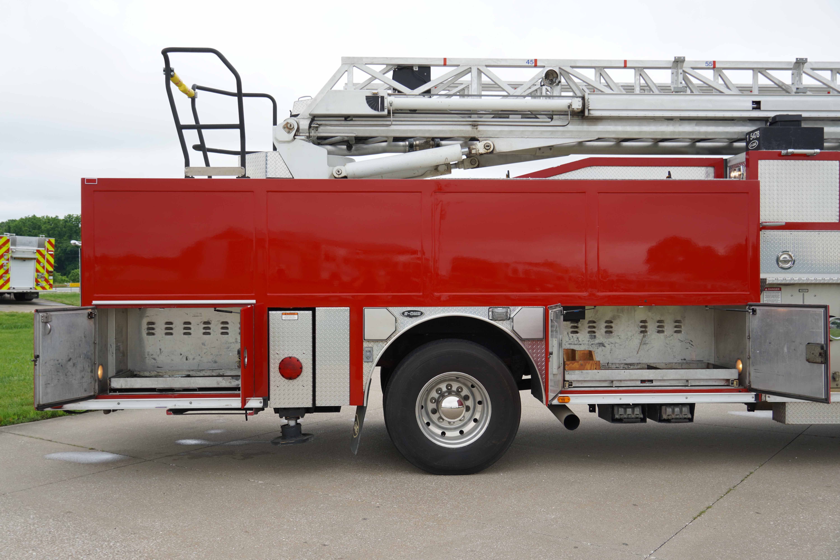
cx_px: 420
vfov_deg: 36.9
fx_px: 840
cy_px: 280
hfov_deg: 53.1
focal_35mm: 36
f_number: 4.5
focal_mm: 24
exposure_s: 1/250
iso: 100
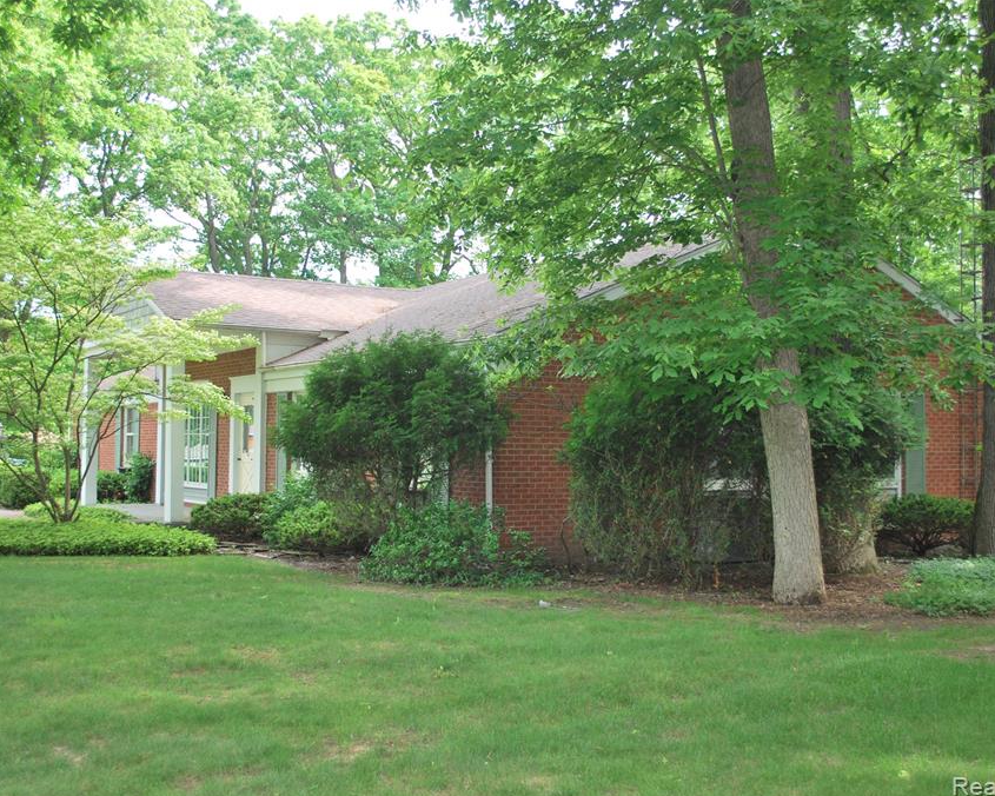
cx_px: 469
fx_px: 1207
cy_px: 402
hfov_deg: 44.8
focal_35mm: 41
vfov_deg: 36.5
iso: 200
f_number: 4.2
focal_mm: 24
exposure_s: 1/125
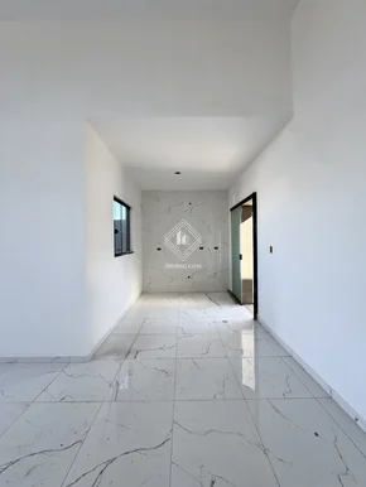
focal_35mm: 14
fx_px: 197
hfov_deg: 85.7
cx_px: 183
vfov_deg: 102.0
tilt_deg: +0.1
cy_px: 244
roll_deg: +0.7
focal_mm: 2.22
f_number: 2.2
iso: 40
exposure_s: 1/154
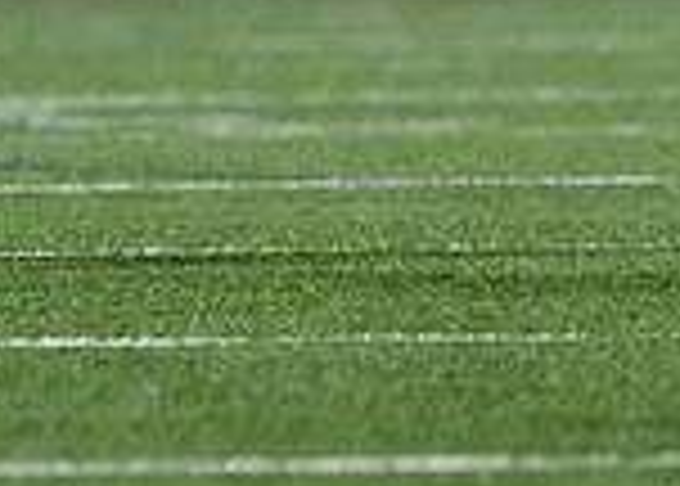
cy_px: -296
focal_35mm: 1299
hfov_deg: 1.6
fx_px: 25098
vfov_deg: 1.1
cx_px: -209
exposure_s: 1/1250
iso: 3200
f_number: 2.8
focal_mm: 200
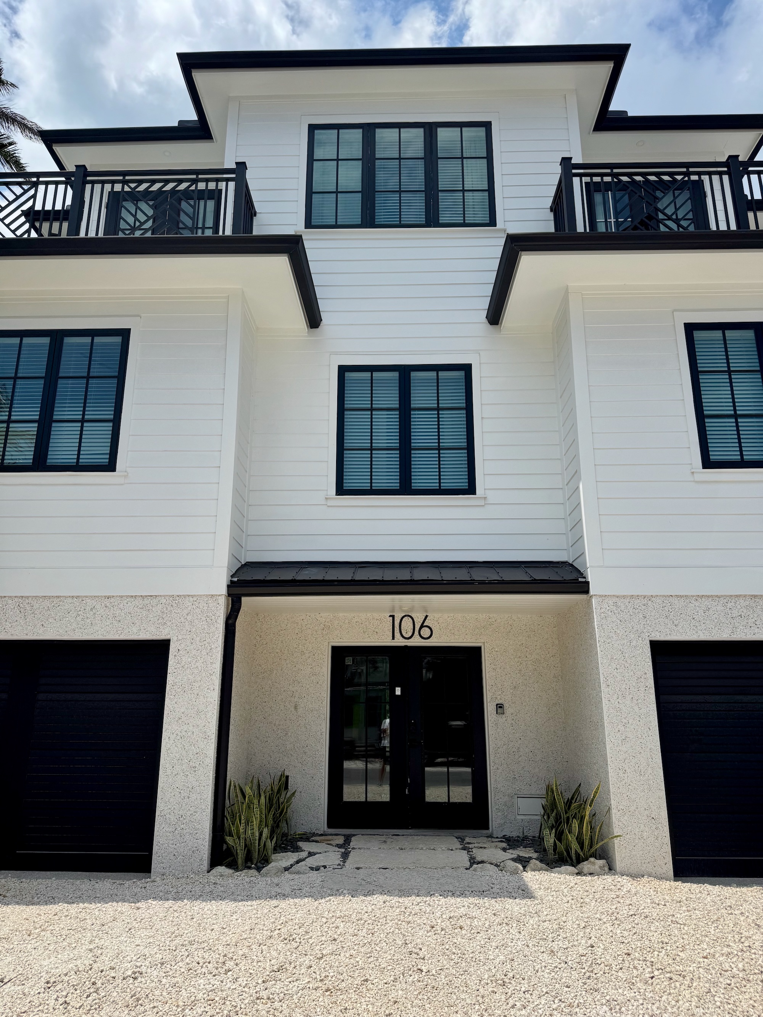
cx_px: 382
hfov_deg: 56.8
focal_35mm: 24
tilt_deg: +16.1
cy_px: 508
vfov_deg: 71.6
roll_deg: -0.6
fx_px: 705
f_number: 1.78
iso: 80
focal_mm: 6.76
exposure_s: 1/9009
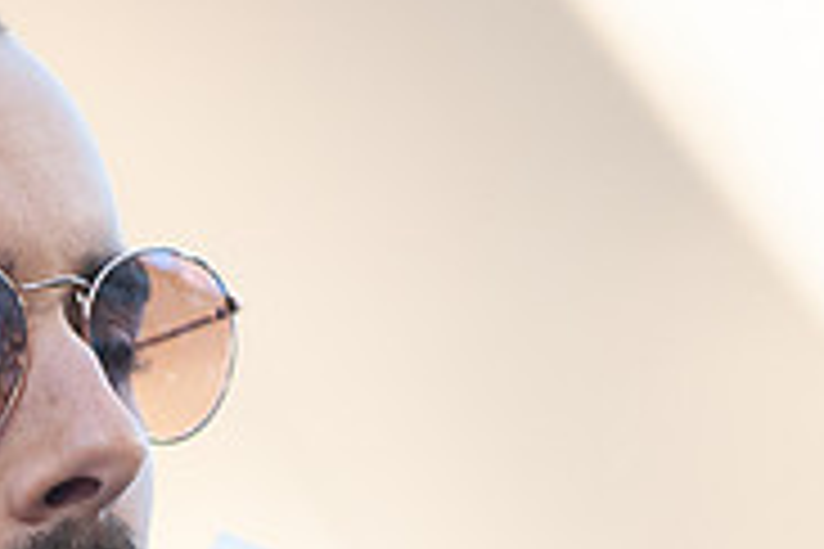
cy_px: 558
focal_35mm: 633
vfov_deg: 2.2
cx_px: -108
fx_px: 14488
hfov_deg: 3.3
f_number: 2.8
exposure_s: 1/2000
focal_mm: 200
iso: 800
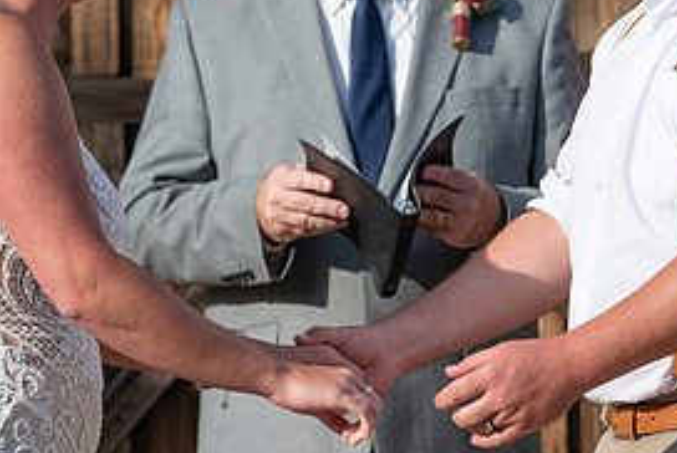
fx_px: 6683
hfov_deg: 5.8
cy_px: 61
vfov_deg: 3.9
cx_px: 490
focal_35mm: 355
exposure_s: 1/800
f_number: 4
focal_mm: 146
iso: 100
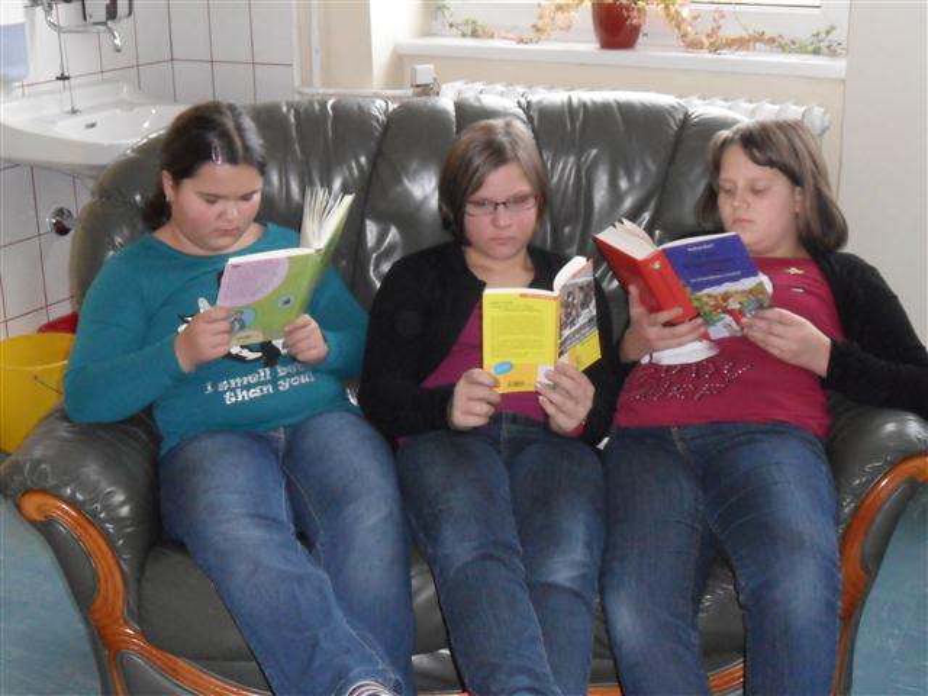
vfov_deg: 28.0
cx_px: 464
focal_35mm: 52
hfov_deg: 36.8
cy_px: 348
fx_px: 1394
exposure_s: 1/60
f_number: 5
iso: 400
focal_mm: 9.3
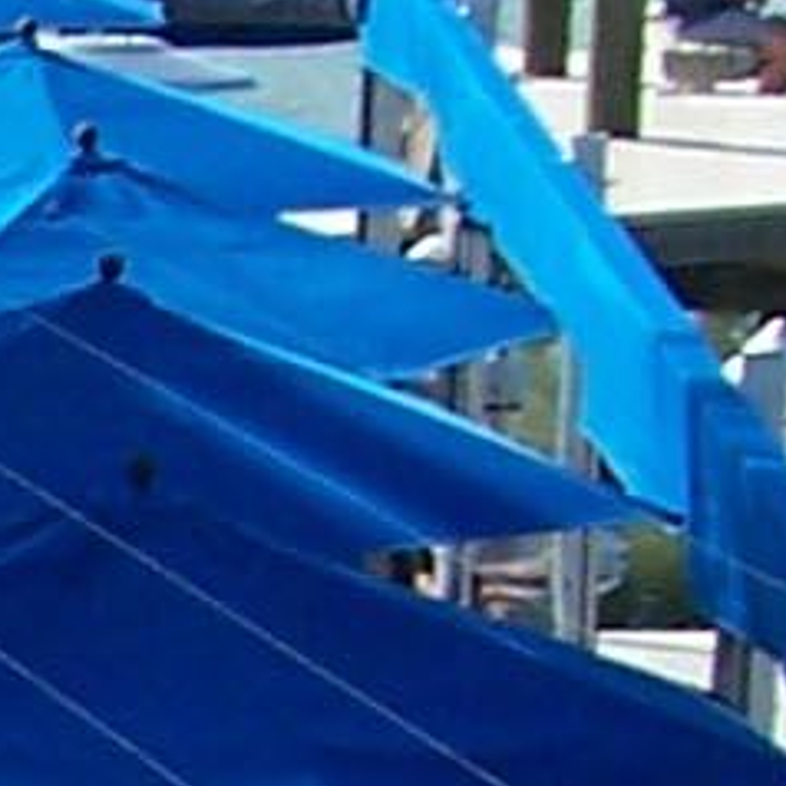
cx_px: -1447
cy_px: 1684
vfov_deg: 5.3
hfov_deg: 5.1
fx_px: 8349
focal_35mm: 325
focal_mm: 6.3
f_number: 4
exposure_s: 1/750
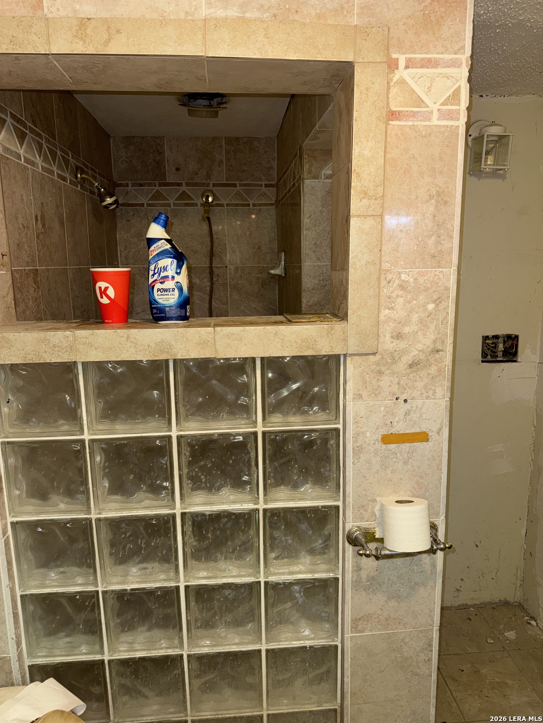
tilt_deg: -11.0
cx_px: 272
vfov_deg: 71.6
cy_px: 362
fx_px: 502
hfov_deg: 56.8
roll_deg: +0.7
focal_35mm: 24
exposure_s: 1/31
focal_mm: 6.76
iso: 64
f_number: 1.78
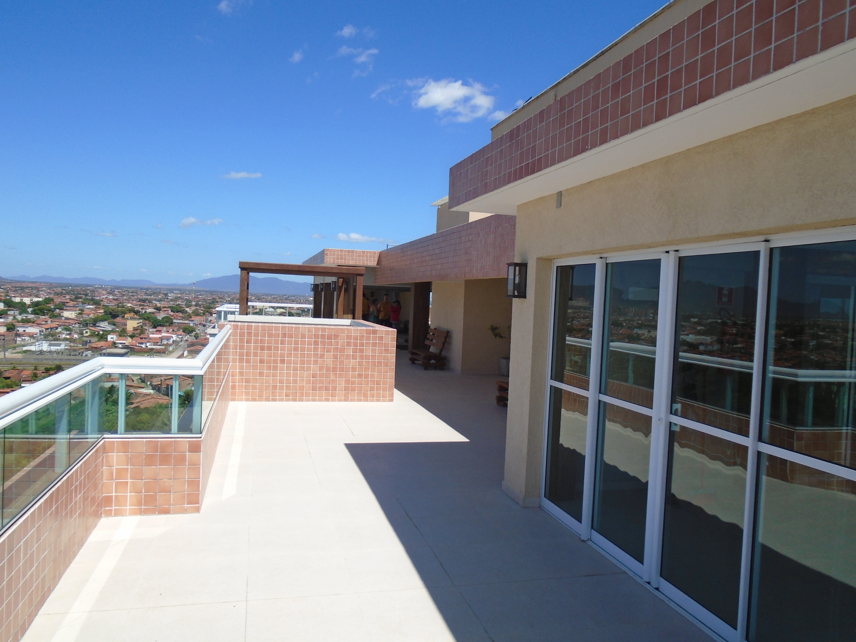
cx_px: 428
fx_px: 643
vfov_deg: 53.1
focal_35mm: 26
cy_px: 321
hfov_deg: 67.3
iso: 100
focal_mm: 4.6
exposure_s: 1/250
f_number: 8
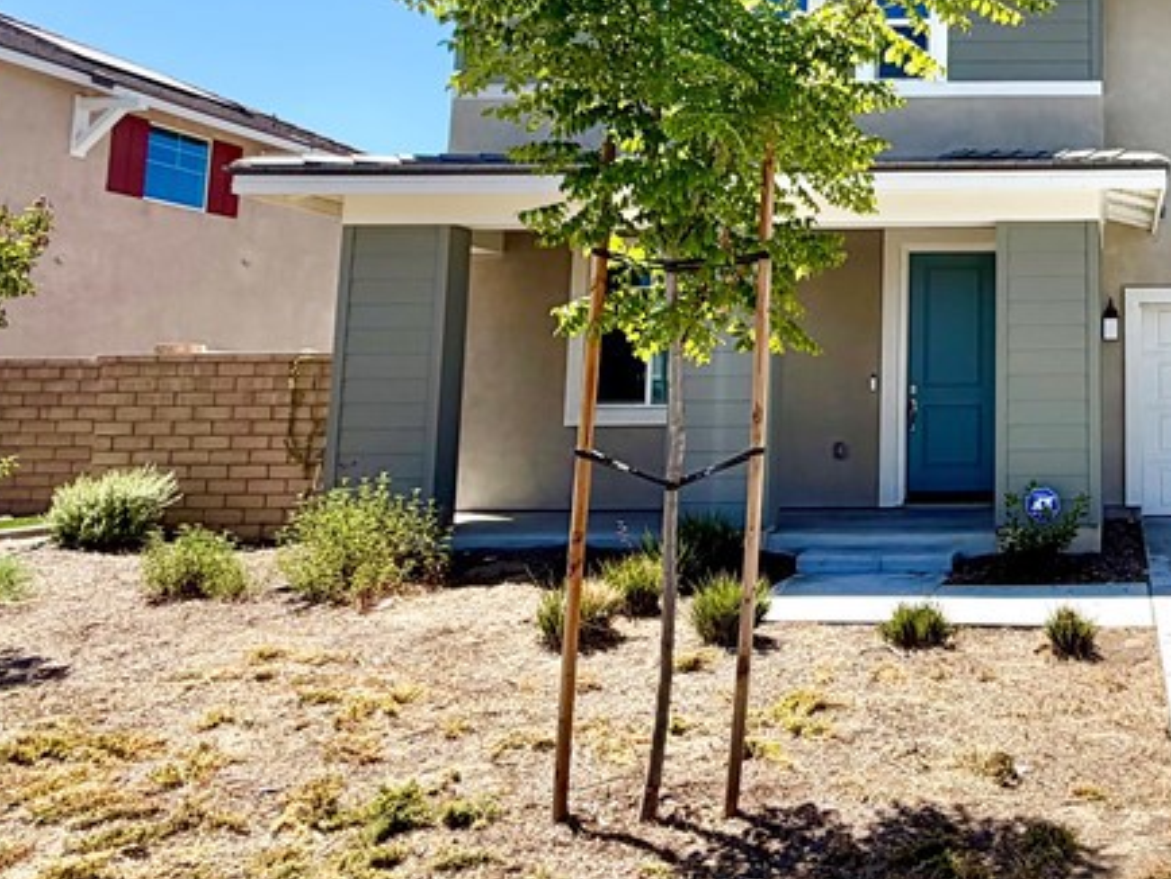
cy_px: 270
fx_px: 1117
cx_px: 1125
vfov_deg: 42.2
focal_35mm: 33
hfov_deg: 47.6
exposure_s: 1/970
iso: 20
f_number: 2.2
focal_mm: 2.22
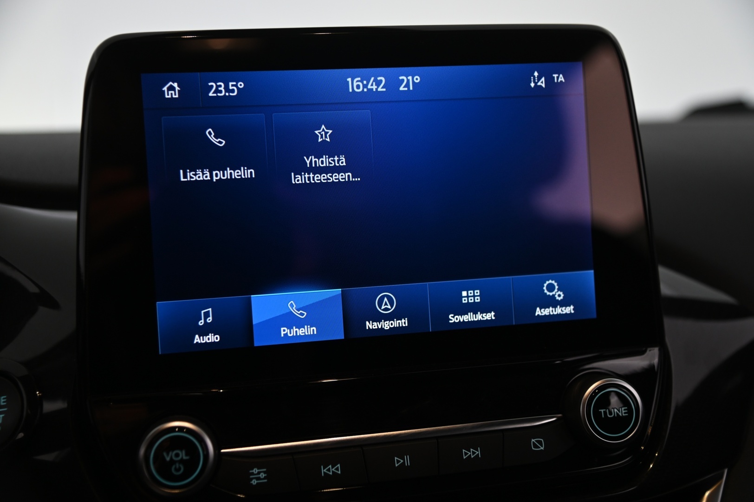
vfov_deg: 26.9
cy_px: 251
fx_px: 1046
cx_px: 377
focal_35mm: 50
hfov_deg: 39.6
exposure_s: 1/50
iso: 1000
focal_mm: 50
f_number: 4
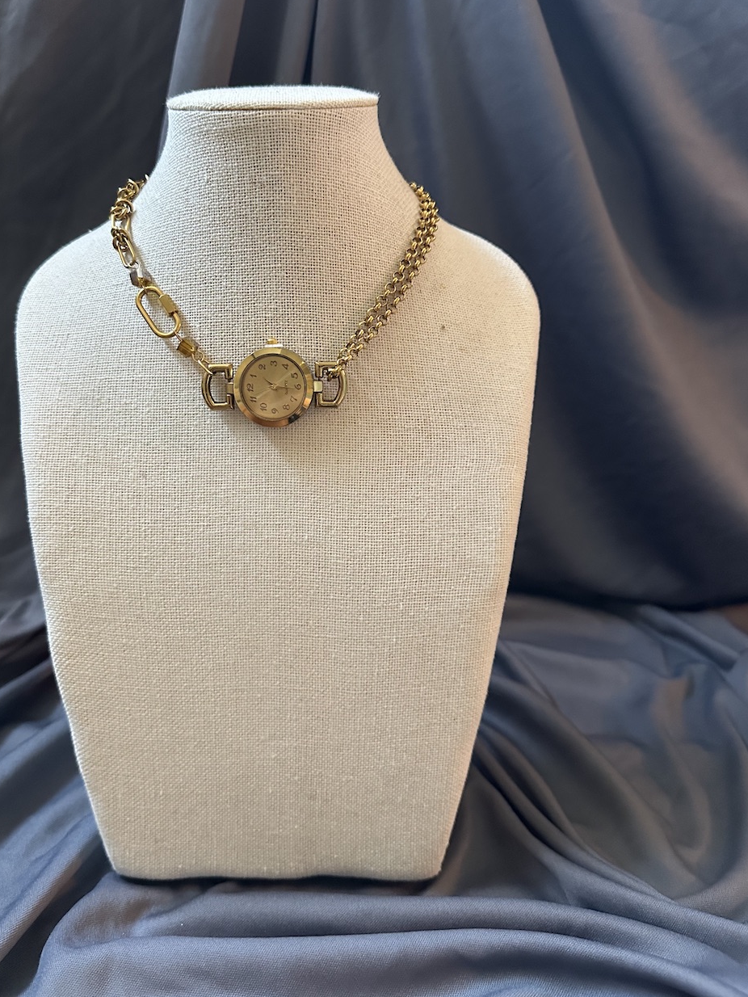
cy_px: 443
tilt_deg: -20.5
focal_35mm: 28
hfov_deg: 49.6
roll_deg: -2.4
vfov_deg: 63.3
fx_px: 806
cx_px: 324
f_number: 1.78
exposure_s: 1/50
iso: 640
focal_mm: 6.86
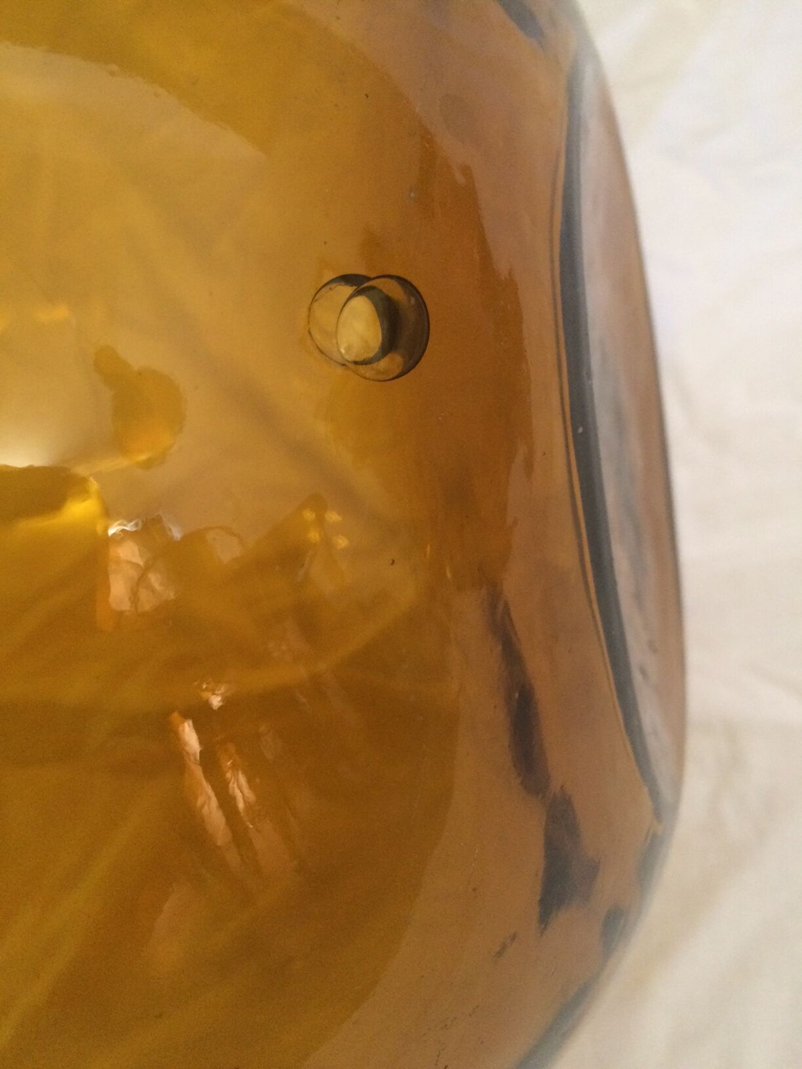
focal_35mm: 29
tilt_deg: -53.7
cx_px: 401
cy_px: 534
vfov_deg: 61.7
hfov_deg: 48.2
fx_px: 896
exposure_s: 1/33
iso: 320
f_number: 2.2
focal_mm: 4.15
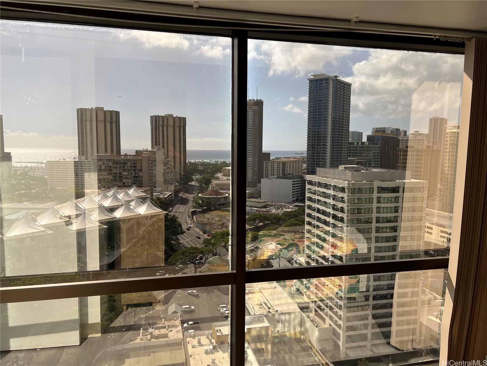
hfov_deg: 67.3
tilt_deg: -6.1
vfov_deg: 53.1
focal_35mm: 26
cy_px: 183
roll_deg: -0.8
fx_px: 366
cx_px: 244
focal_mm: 5.7
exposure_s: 1/1112
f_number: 1.5
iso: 50
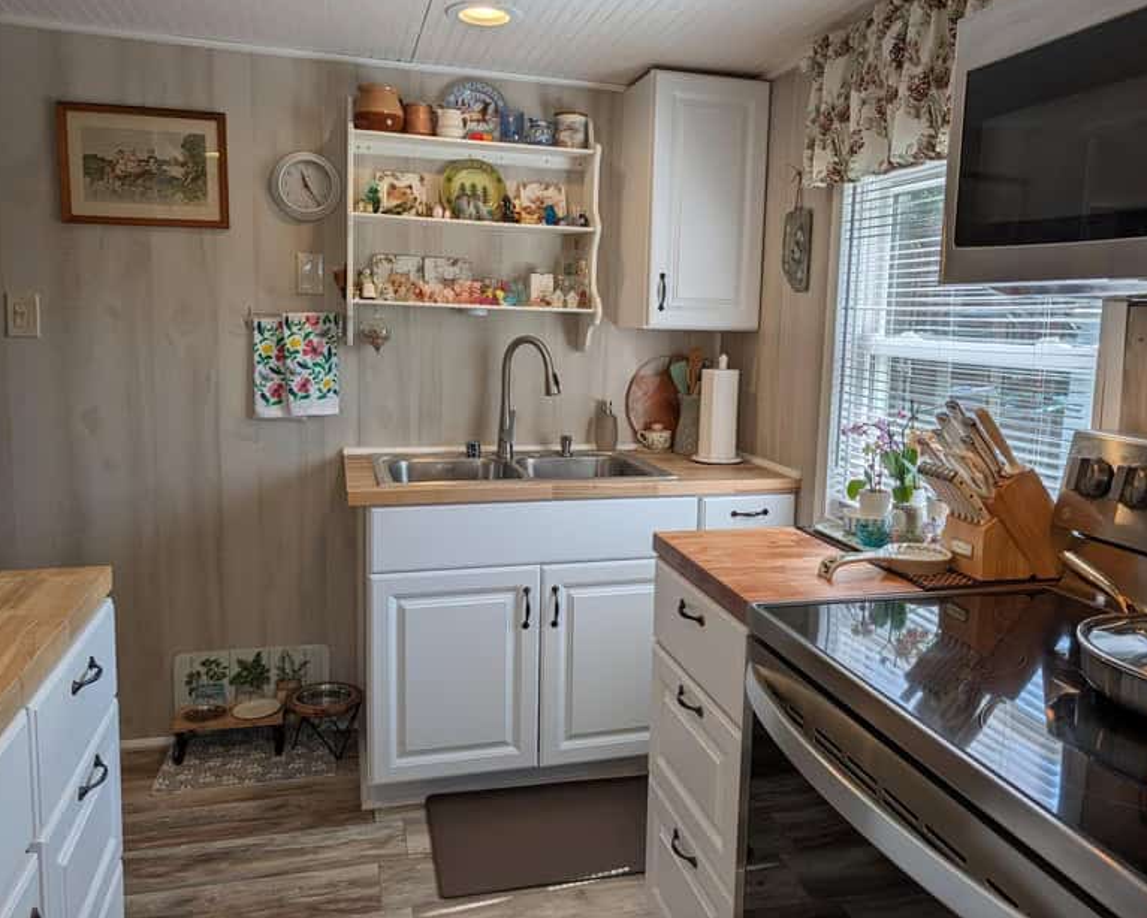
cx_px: 577
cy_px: 441
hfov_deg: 66.0
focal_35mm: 26
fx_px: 883
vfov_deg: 54.9
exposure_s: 1/1066
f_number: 1.7
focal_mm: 6.9
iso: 18
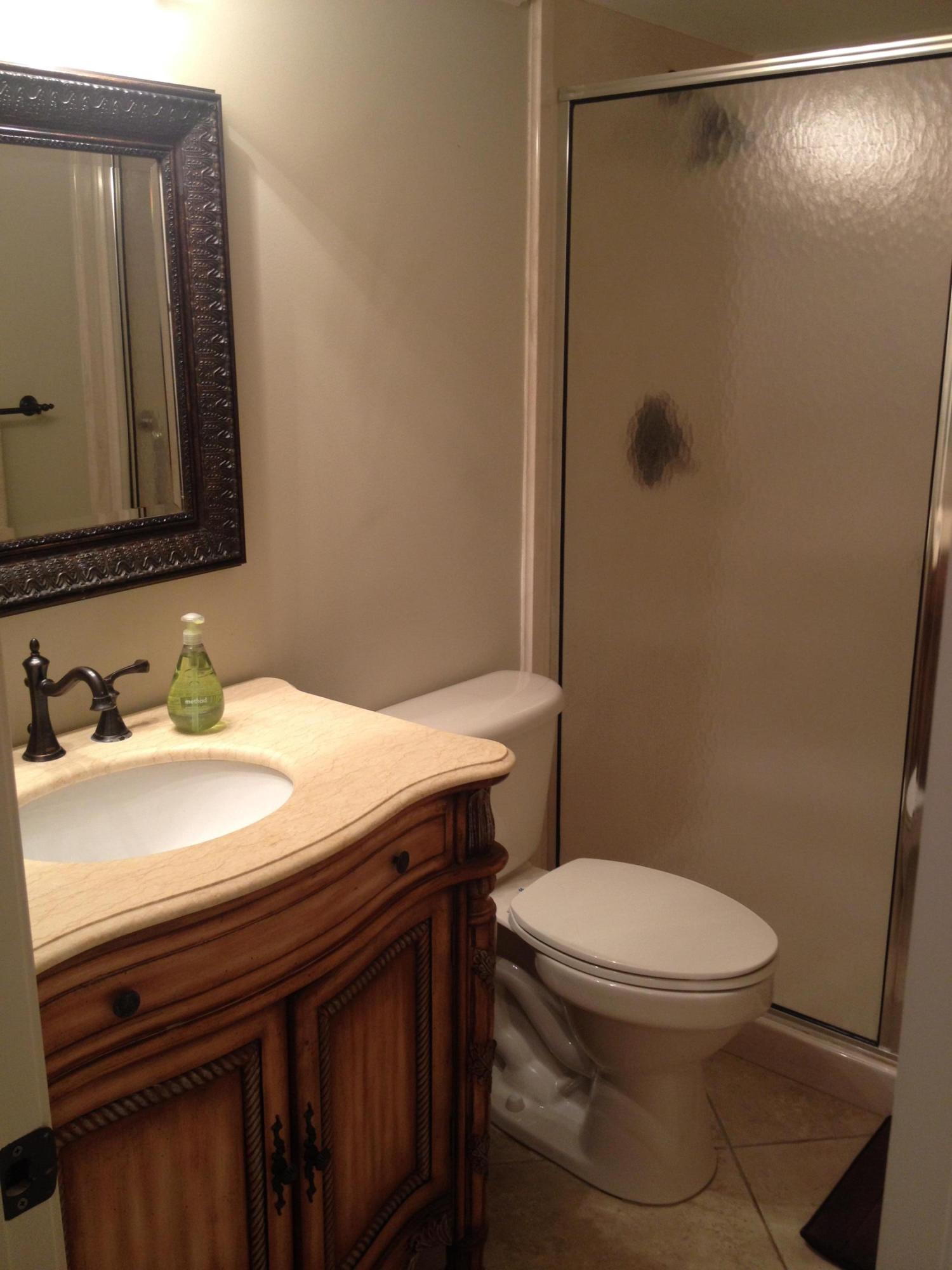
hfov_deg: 40.7
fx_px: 1283
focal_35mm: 35
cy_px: 635
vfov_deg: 52.6
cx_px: 476
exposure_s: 1/20
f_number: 2.4
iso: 80
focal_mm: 4.28
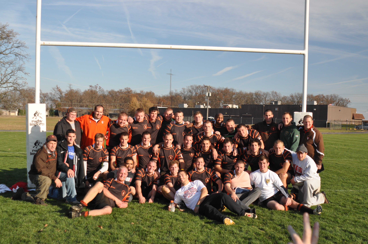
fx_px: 459
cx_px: 184
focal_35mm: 45
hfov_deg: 43.7
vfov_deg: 29.8
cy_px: 122
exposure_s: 1/1000
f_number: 4
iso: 500
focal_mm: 30
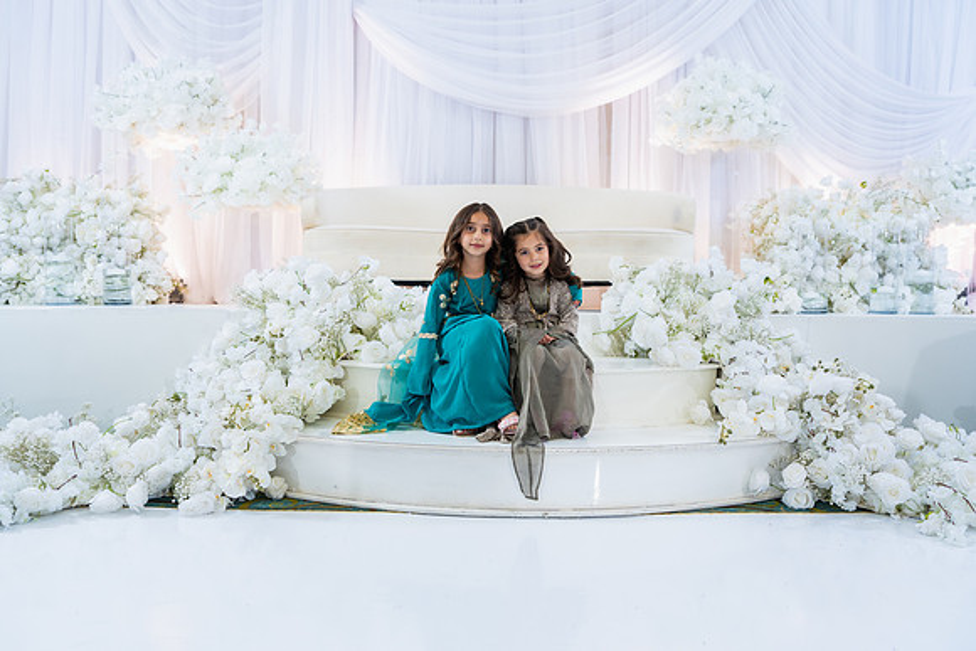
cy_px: 326
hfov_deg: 65.5
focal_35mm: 28
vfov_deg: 46.4
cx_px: 488
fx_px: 759
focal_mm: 28
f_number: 2.8
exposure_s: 1/160
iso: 500
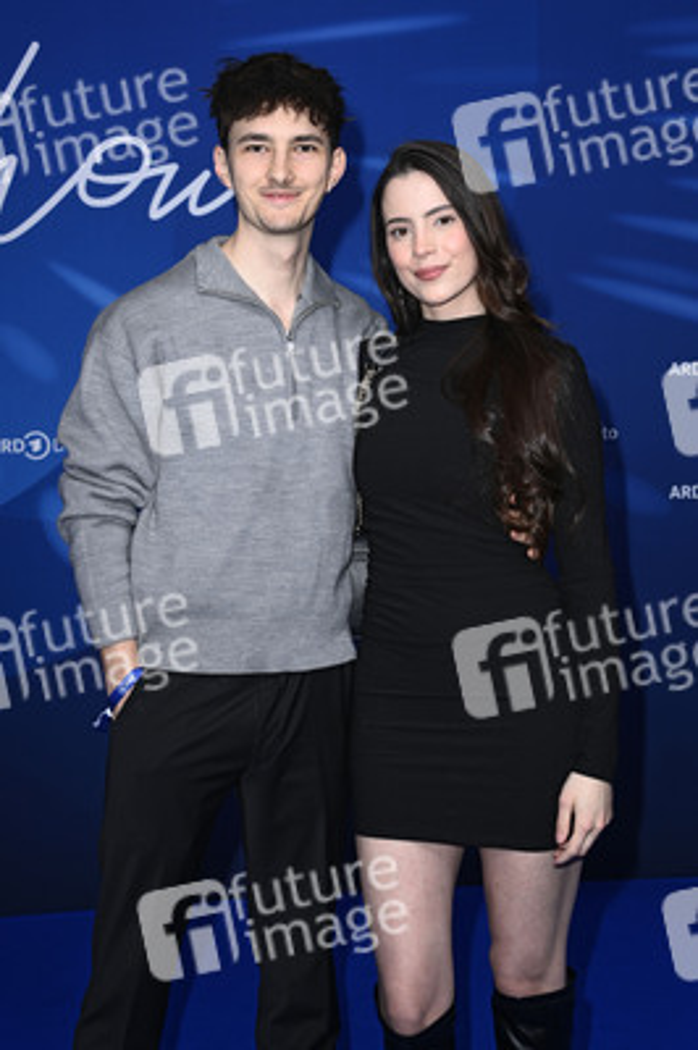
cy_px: 525
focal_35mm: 58
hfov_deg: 23.3
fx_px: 1690
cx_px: 349
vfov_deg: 34.5
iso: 640
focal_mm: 58
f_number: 6.3
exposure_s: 1/250
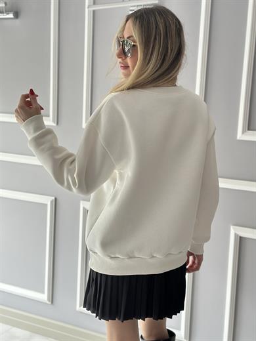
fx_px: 473
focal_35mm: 48
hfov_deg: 30.3
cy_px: 170
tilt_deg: -8.2
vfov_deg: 39.7
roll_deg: -2.6
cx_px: 128
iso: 250
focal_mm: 6.86
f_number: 1.78
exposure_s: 1/60
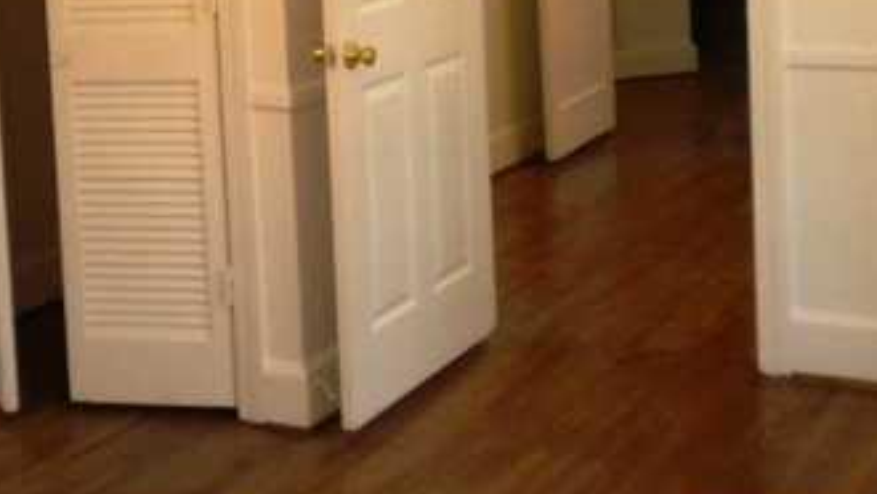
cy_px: -77
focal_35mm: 74
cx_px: 383
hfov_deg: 28.6
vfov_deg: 15.8
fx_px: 1722
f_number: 3.1
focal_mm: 6.3
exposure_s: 1/75.2
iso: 400
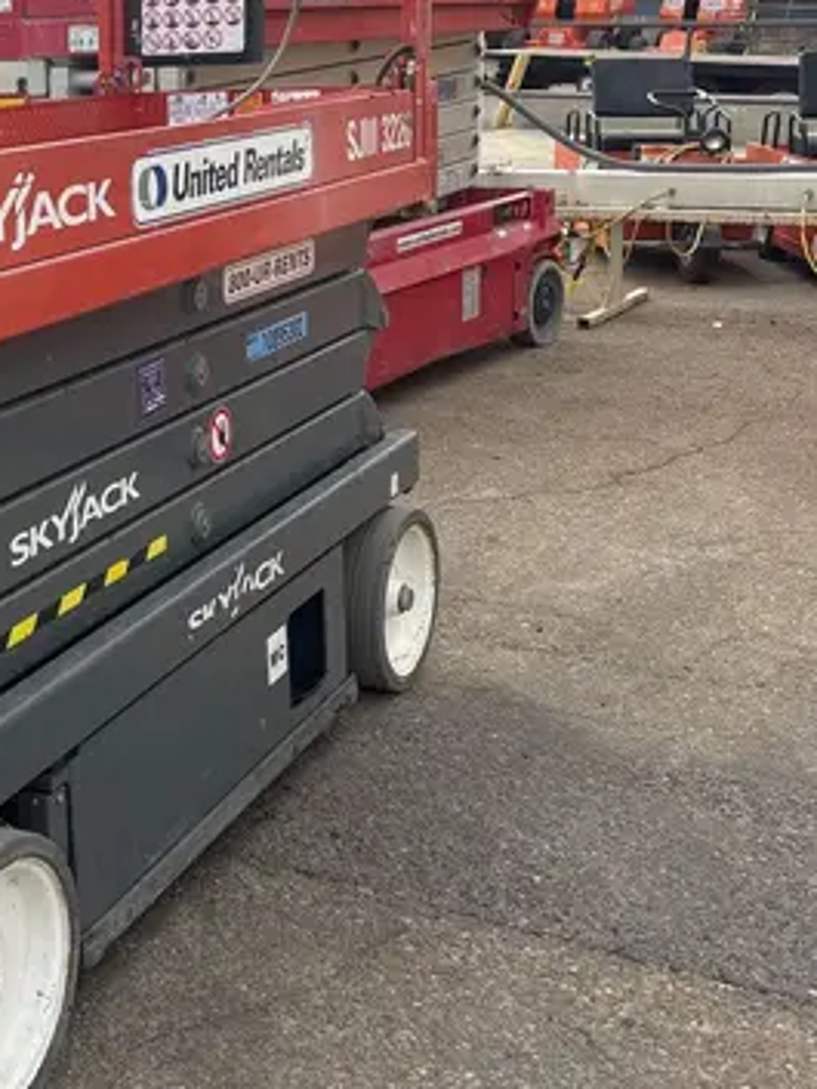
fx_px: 1698
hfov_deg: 25.6
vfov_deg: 35.3
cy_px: 381
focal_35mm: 54
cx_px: -9
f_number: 1.6
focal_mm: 5.96
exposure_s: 1/2342
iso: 50
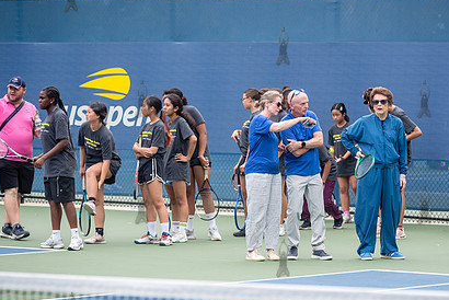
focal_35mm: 197
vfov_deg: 7.0
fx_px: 2459
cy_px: 152
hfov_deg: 10.4
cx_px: 283
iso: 200
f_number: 4.5
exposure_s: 1/400
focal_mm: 135
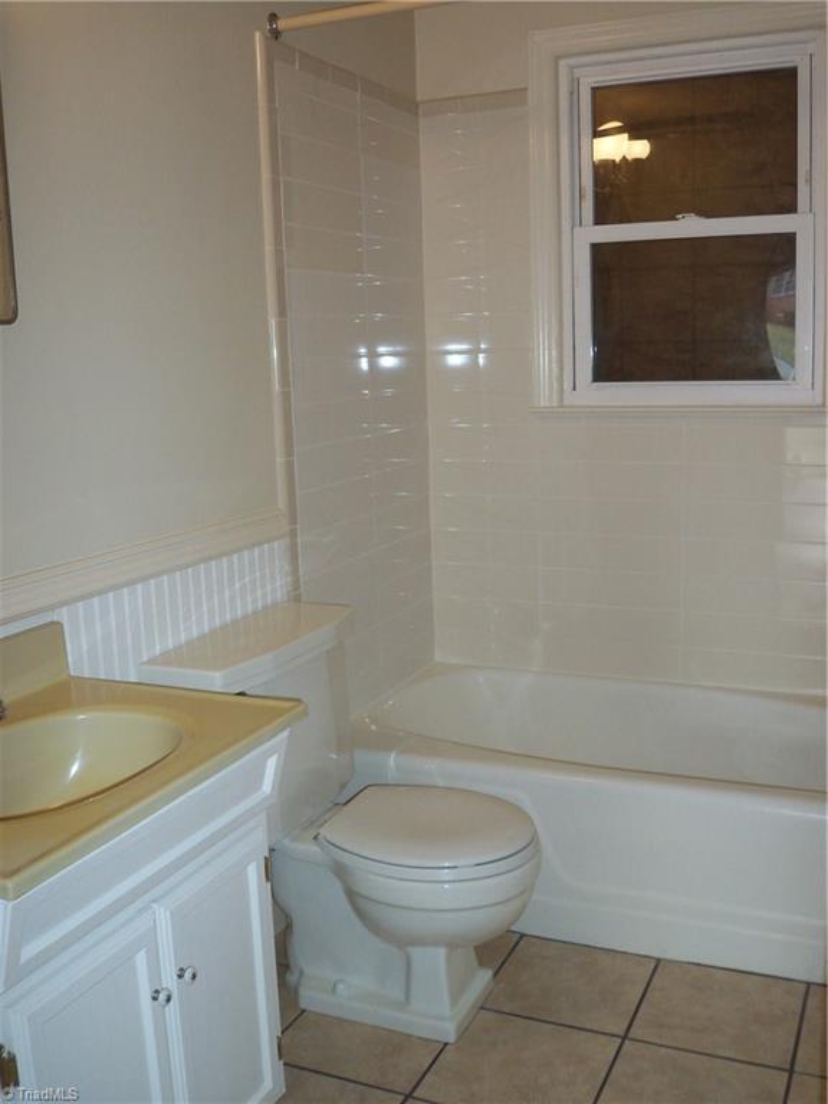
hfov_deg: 41.8
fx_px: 1084
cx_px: 414
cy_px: 552
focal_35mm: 34
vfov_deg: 54.0
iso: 100
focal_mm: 5.7
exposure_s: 1/30
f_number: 2.9
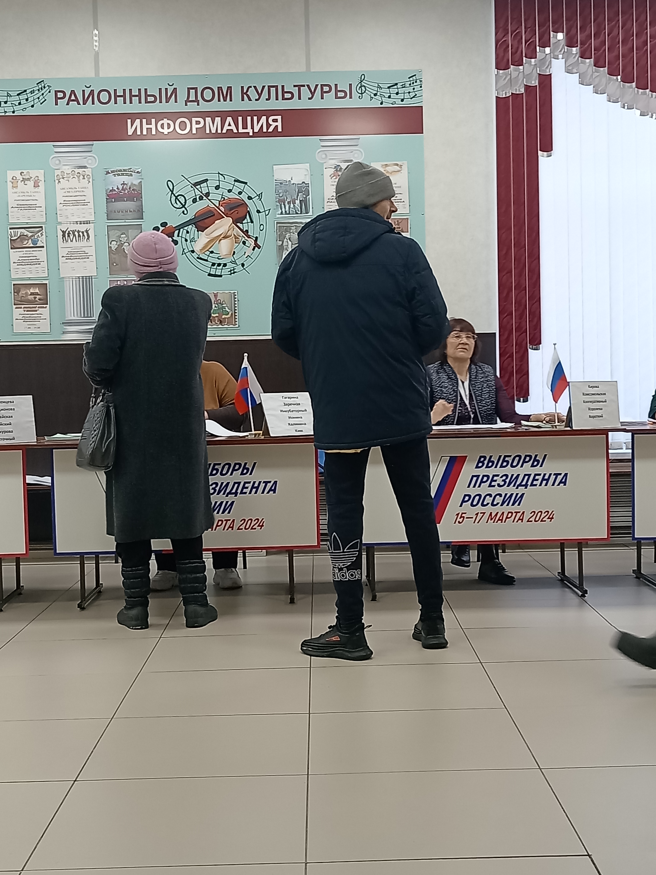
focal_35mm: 50
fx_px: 1263
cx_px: 328
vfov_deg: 38.2
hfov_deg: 29.1
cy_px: 438
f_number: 1.8
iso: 283
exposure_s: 1/33.3
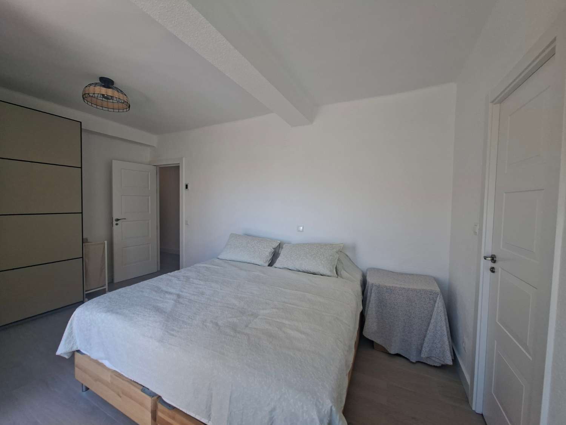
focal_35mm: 13
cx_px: 283
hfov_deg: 106.2
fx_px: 213
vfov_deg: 89.9
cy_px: 212
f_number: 2.2
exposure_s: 1/60
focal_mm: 1.74
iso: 40
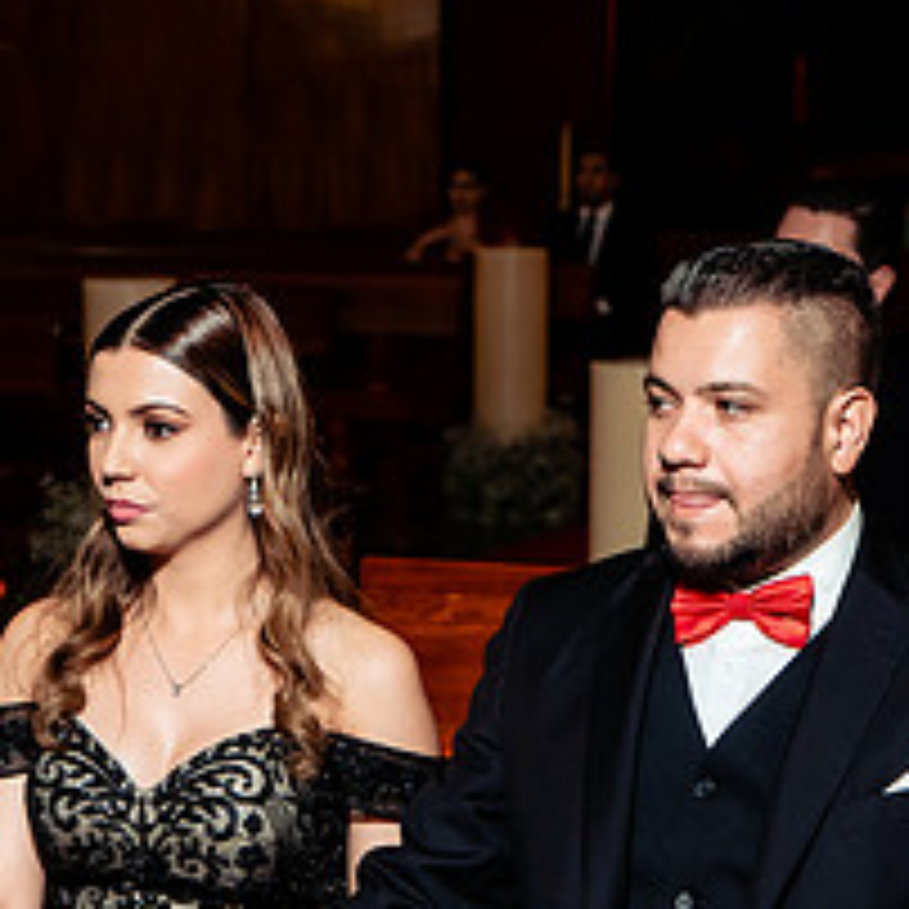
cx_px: 585
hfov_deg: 15.5
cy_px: 704
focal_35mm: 112
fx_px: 3327
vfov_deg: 15.5
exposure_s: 1/160
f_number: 4
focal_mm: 46
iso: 1250
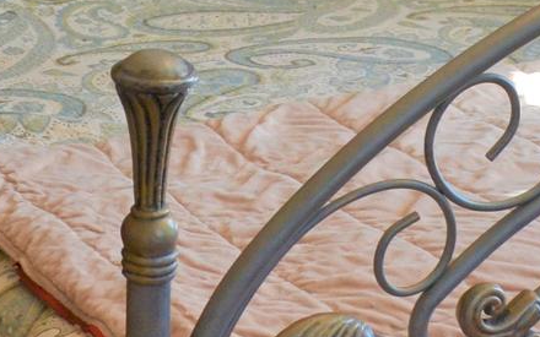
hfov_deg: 16.3
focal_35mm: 128
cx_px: 161
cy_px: -79
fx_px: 1884
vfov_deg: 10.1
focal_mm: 18
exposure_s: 1/100
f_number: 5
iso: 400
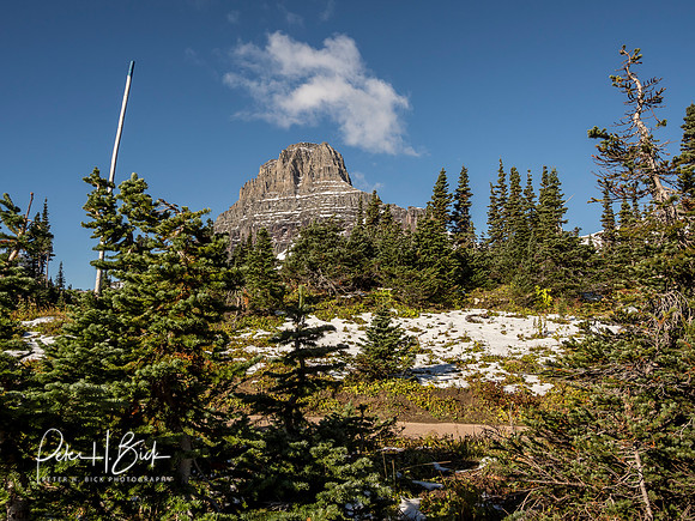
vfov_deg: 49.7
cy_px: 260
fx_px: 562
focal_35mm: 28
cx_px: 348
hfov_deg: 63.4
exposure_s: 1/400
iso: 200
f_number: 8
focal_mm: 14
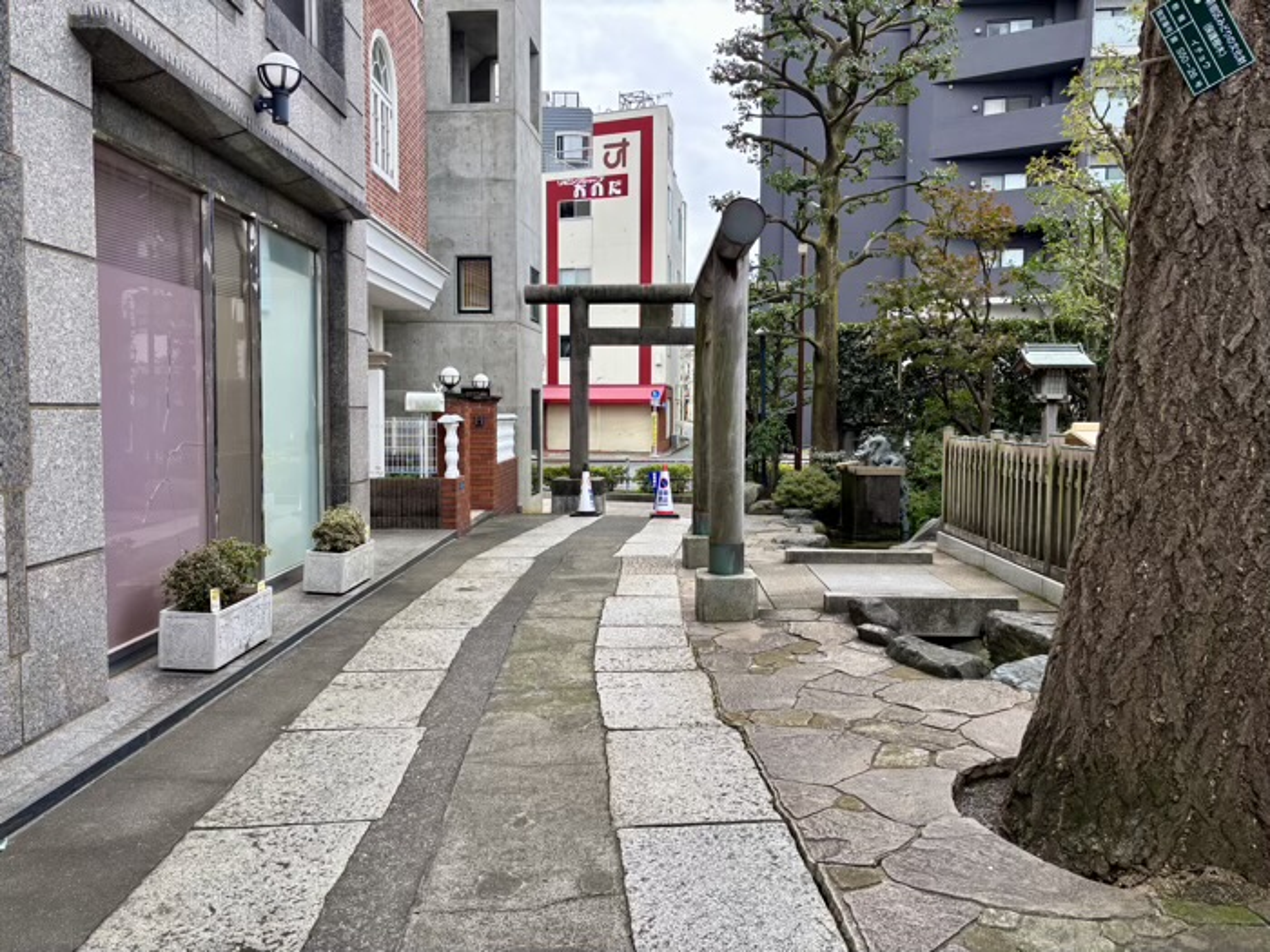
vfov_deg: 53.1
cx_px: 635
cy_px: 476
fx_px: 954
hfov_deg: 67.3
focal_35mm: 26
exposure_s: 1/550
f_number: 1.6
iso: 50
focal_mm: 5.96
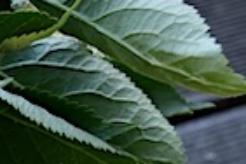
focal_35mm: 240
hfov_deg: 7.9
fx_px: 1640
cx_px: -354
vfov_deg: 5.5
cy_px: 423
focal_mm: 22
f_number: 5.6
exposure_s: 1/125
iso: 200
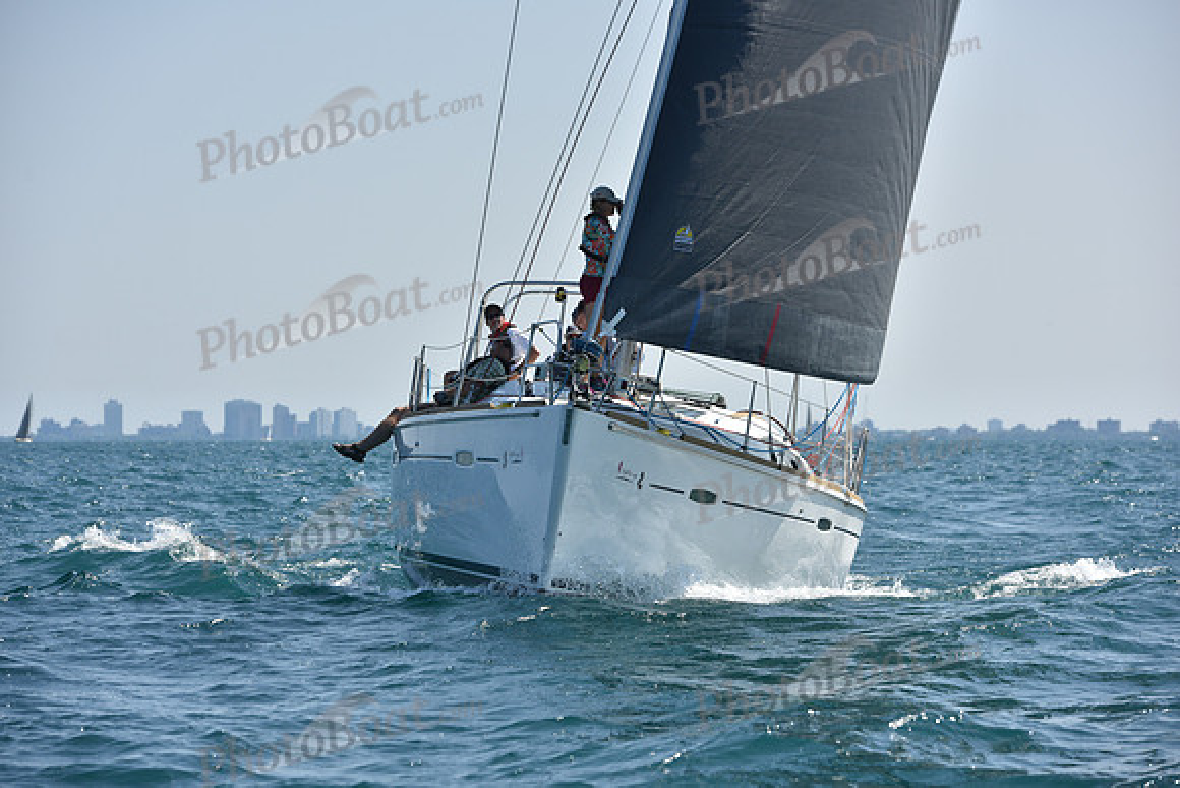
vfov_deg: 9.2
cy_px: 394
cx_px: 590
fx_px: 4918
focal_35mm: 150
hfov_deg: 13.7
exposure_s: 1/1600
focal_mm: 150
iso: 250
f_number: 7.1
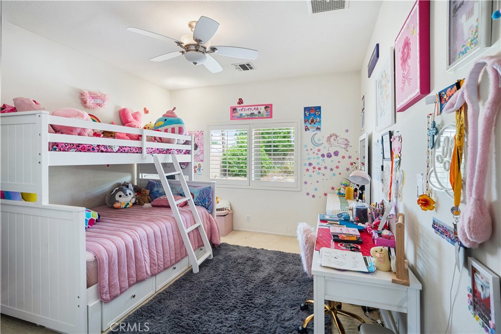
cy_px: 167
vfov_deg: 73.7
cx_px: 250
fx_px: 223
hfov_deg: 96.8
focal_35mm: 16
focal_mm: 16
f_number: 9
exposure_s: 1/2.5
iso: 160
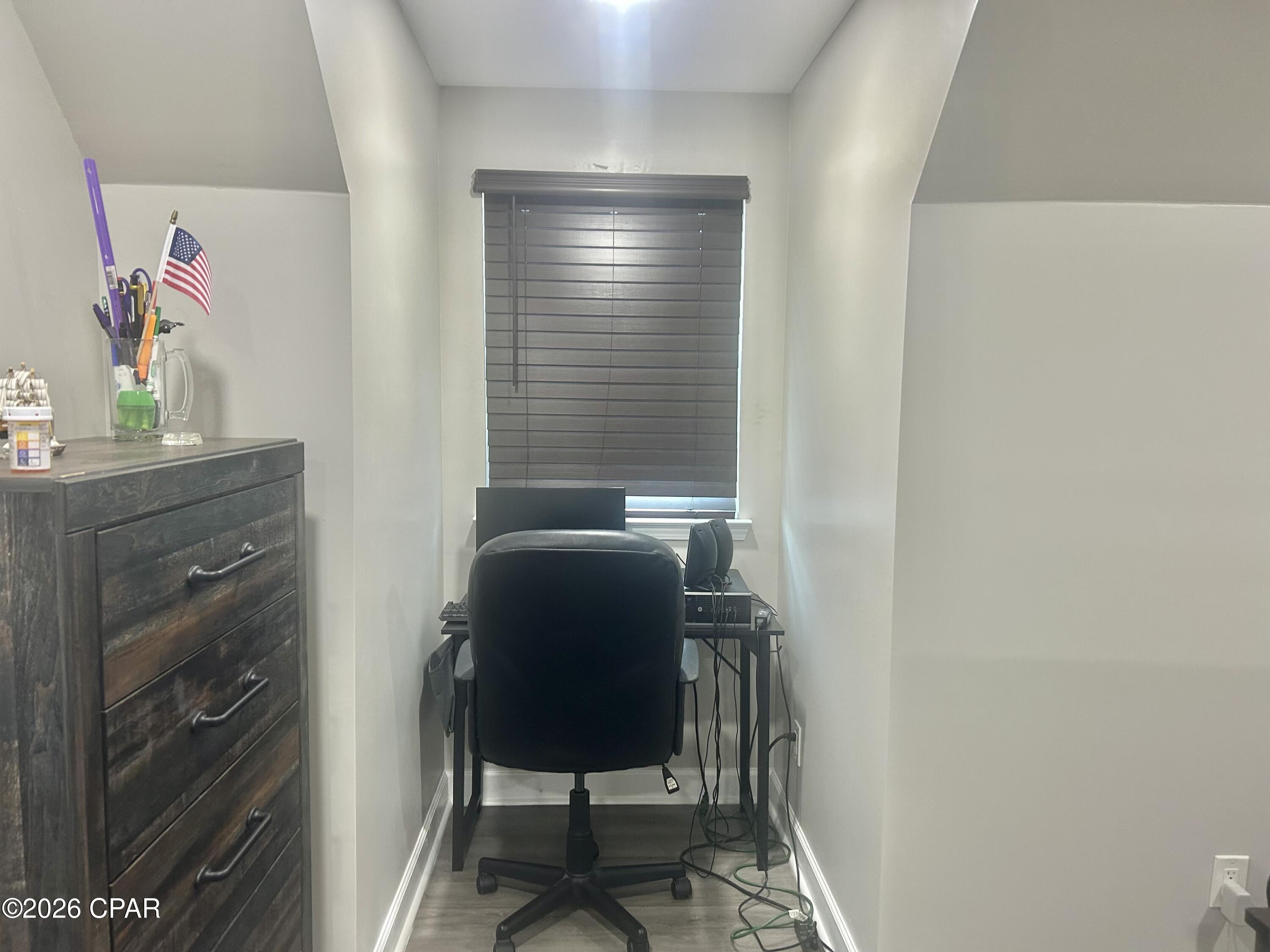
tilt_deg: -7.1
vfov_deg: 53.1
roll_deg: -1.6
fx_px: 954
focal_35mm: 26
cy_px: 476
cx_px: 635
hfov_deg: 67.3
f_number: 1.5
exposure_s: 1/60
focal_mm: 5.7
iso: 125
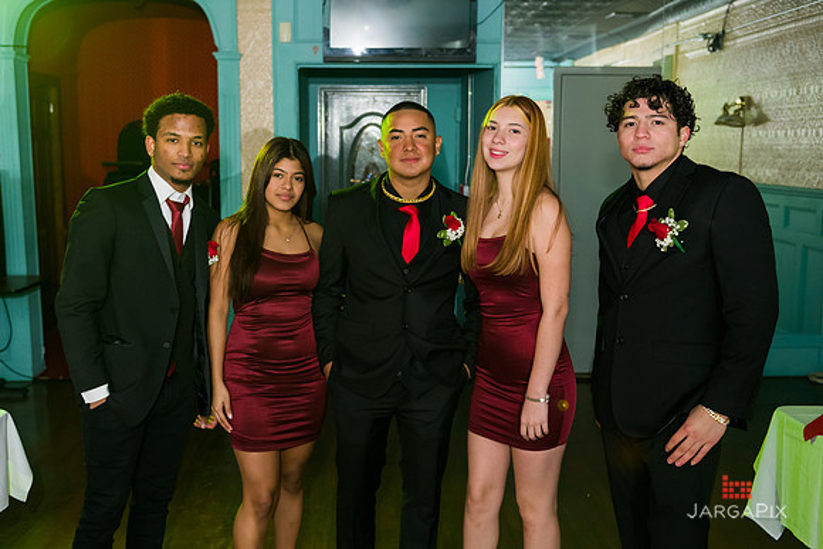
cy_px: 266
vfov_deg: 33.4
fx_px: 915
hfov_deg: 48.4
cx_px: 375
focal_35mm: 40
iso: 1250
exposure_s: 1/125
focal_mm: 32
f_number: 3.2
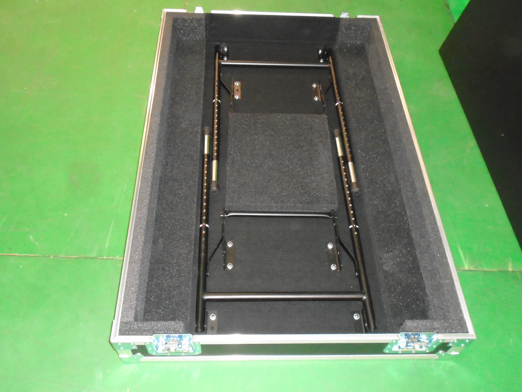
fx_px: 467
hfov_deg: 58.4
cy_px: 196
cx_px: 261
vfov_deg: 45.4
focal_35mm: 31
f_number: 3.5
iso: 800
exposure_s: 1/40
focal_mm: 5.5
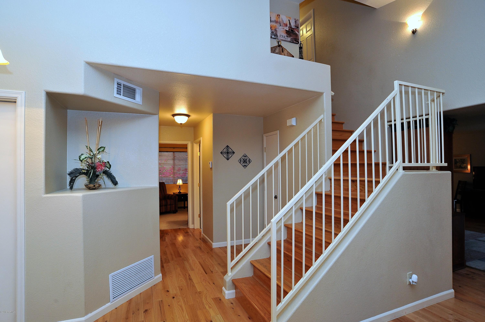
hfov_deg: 90.0
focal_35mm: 18
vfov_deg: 67.3
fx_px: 242
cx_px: 242
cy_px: 161
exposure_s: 1/30
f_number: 7.1
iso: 1000
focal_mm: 18
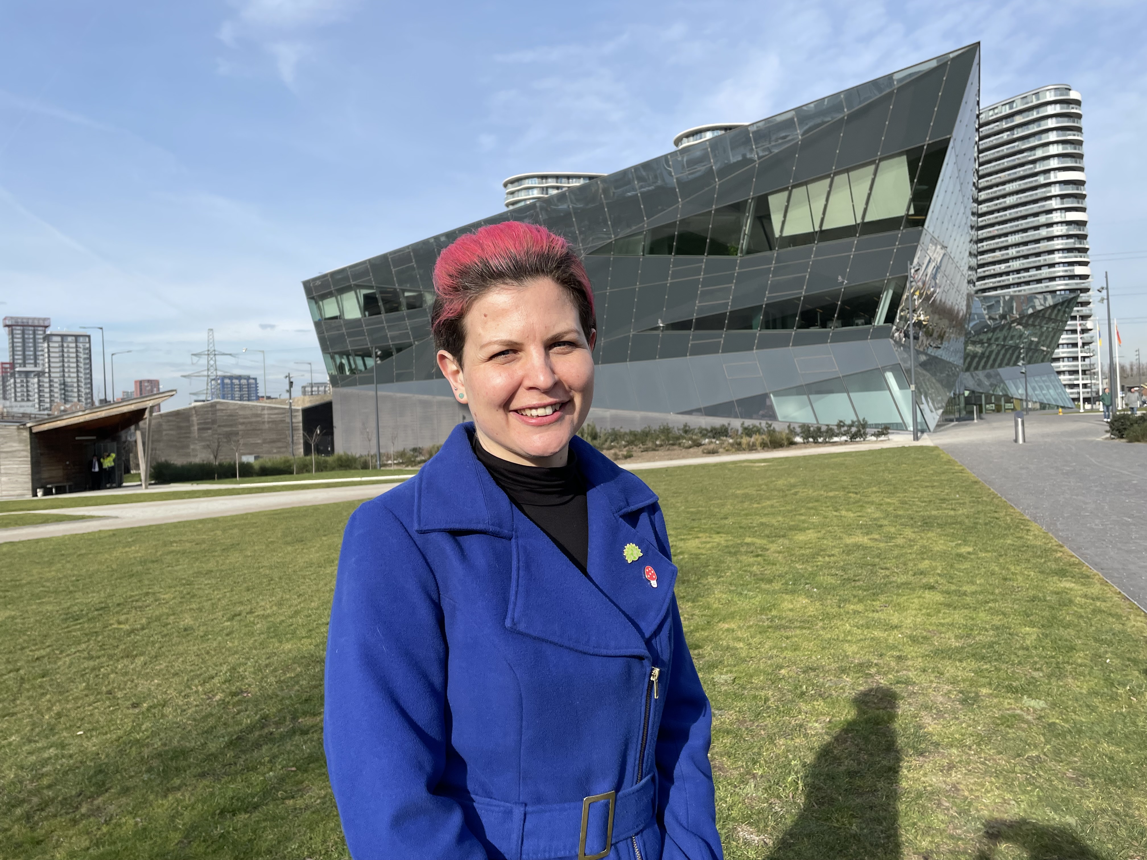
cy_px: 430
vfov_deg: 53.1
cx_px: 574
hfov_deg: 67.3
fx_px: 862
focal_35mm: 26
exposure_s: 1/3401
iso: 32
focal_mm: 4.2
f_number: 1.6
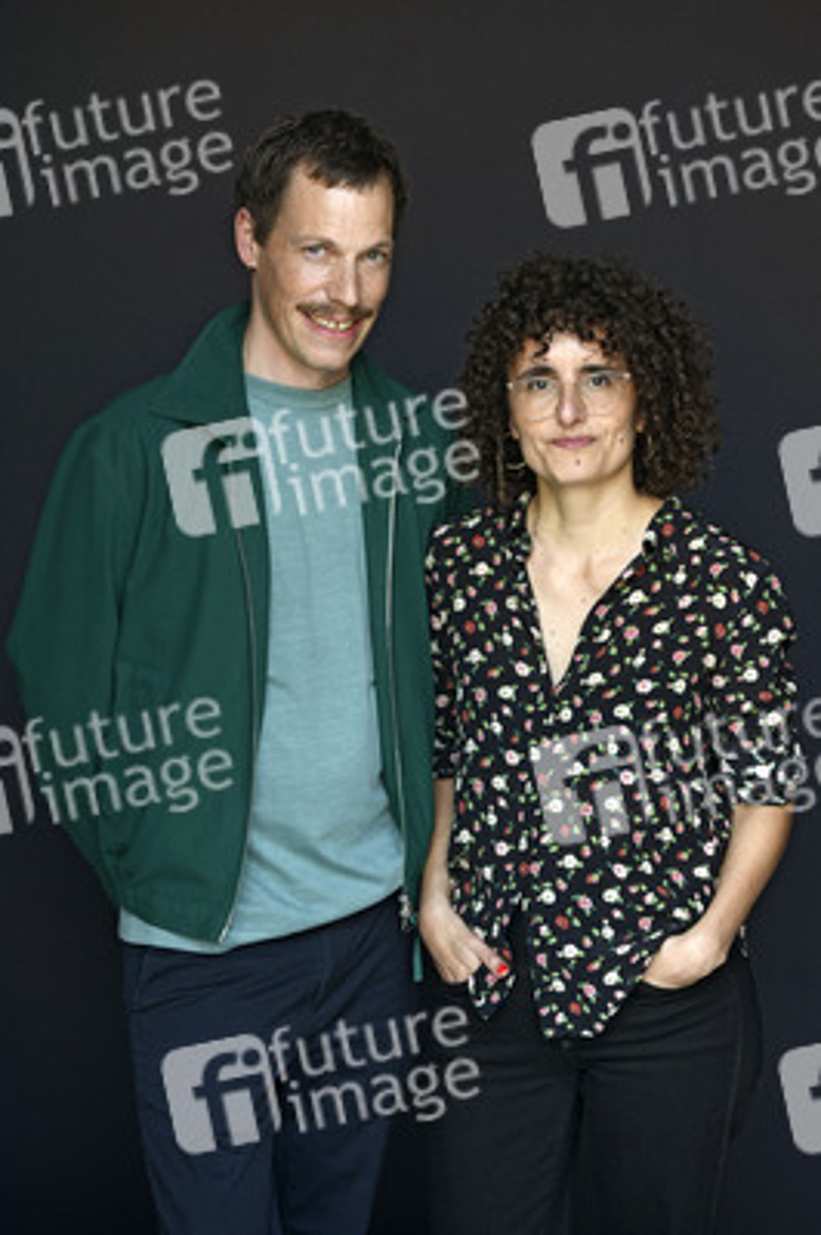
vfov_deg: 24.8
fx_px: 2810
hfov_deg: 16.6
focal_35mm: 82
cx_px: 410
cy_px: 618
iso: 800
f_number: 5
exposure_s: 1/250
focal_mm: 82
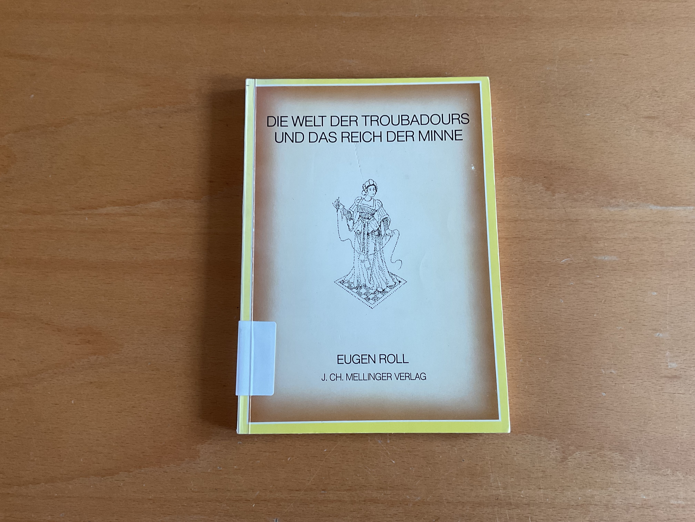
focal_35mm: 29
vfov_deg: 48.2
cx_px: 348
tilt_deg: -79.1
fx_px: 582
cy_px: 261
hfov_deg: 61.7
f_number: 1.8
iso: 80
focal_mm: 3
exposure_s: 1/60
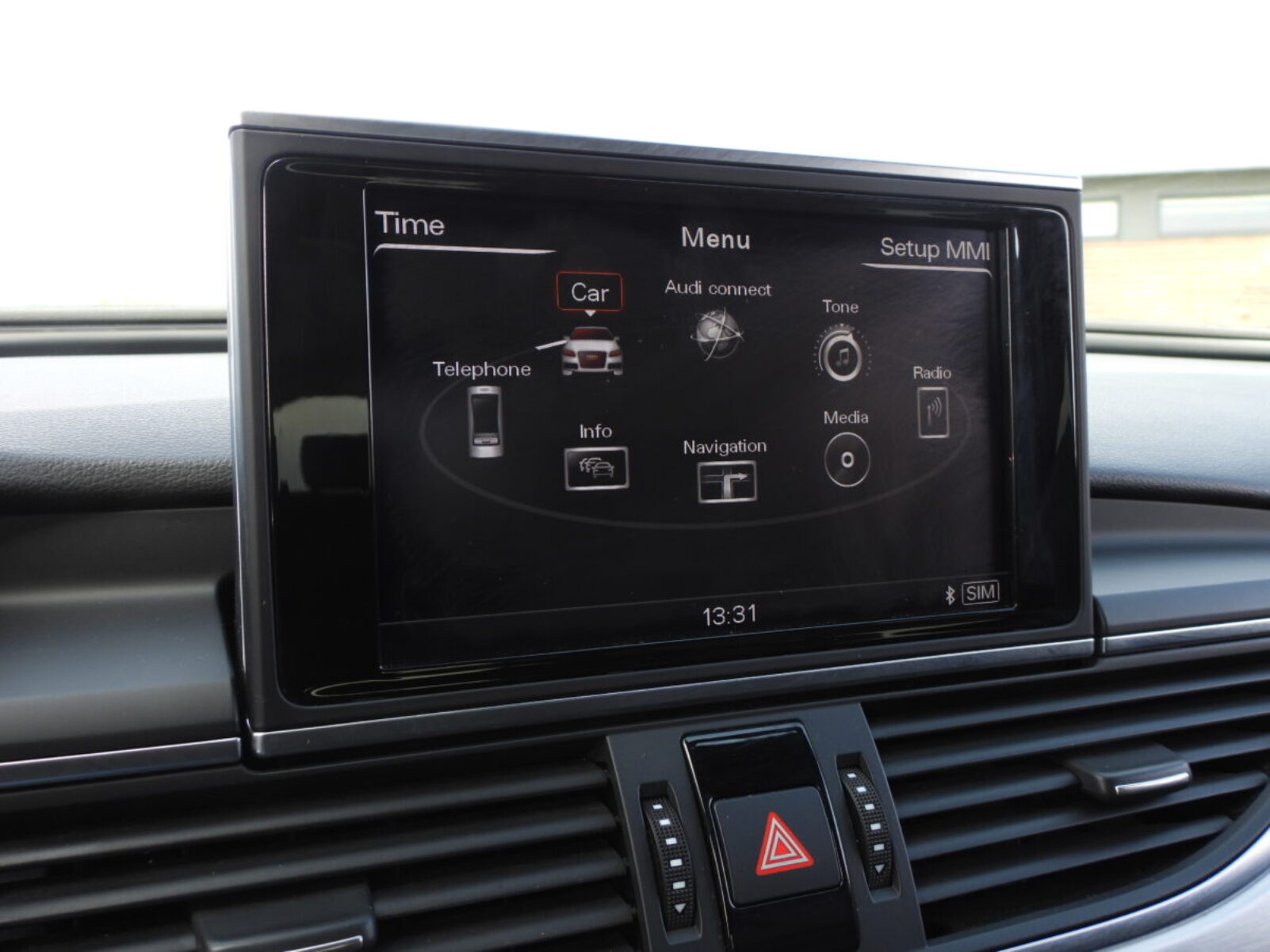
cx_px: 635
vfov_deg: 44.2
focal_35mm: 32
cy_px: 476
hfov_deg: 56.8
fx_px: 1174
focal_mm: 5.8
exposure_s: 1/125
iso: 100
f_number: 3.2
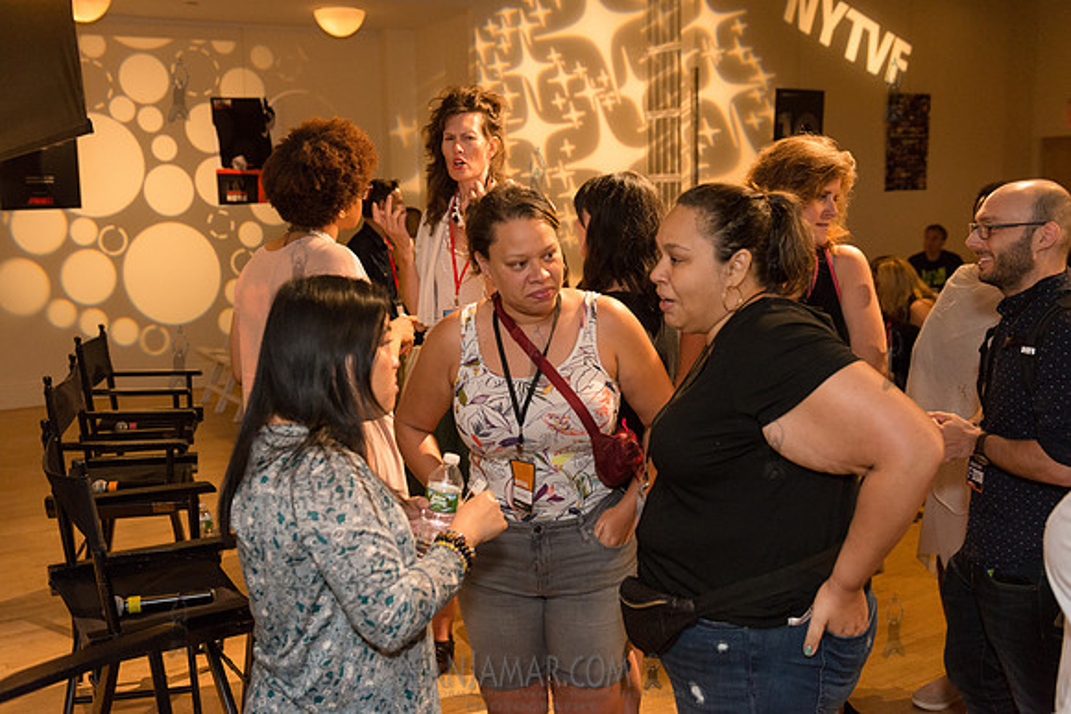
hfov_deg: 53.1
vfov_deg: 36.9
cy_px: 357
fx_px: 1071
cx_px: 536
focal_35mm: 36
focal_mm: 36
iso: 2500
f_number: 4
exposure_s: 1/500
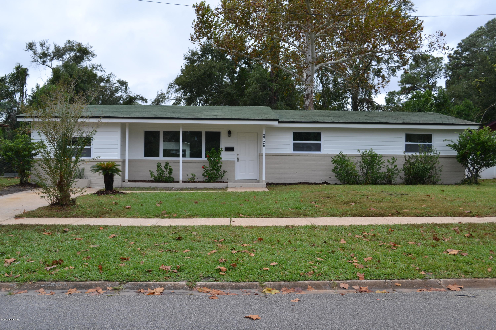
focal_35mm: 36
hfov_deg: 53.1
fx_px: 496
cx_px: 248
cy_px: 165
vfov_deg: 36.9
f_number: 5.6
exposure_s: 1/125
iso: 180
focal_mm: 24
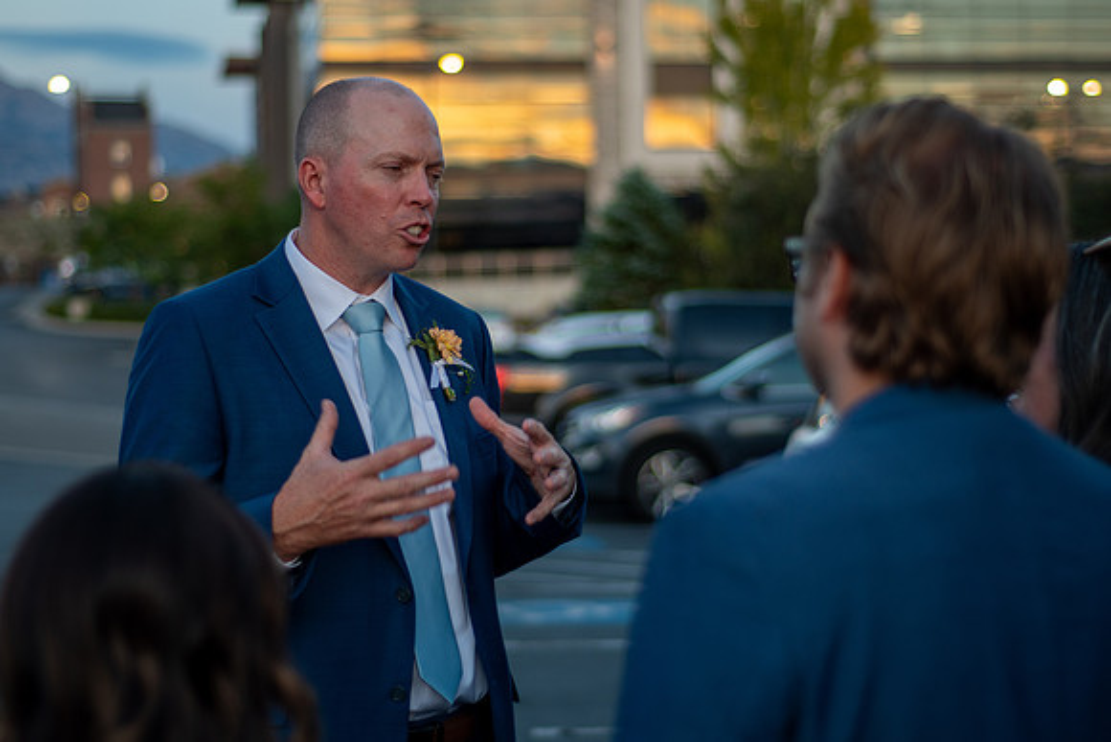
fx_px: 2315
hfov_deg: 27.0
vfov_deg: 18.2
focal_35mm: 75
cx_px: 556
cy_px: 371
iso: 200
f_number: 1.8
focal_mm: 50
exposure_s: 1/160
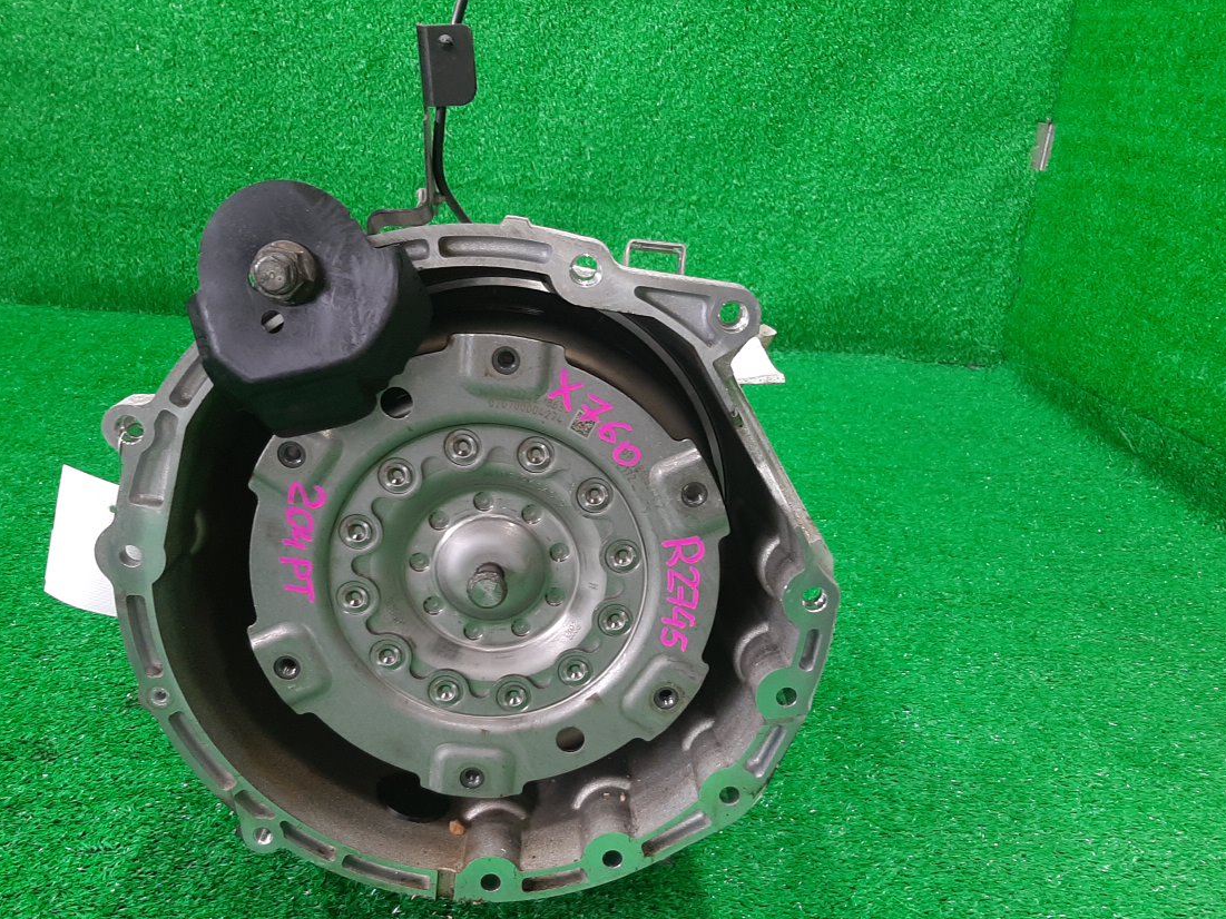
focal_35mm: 34
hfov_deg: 54.0
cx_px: 617
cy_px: 576
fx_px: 1204
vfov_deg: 41.5
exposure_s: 1/50
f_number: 1.7
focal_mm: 3.93
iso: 98
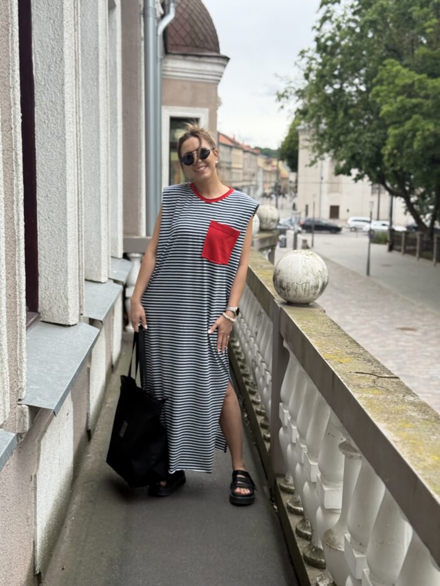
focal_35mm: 48
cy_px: 293
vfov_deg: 39.7
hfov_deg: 30.3
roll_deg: -0.8
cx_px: 220
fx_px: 813
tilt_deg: -7.7
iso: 64
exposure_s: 1/975
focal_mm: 6.76
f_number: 1.78
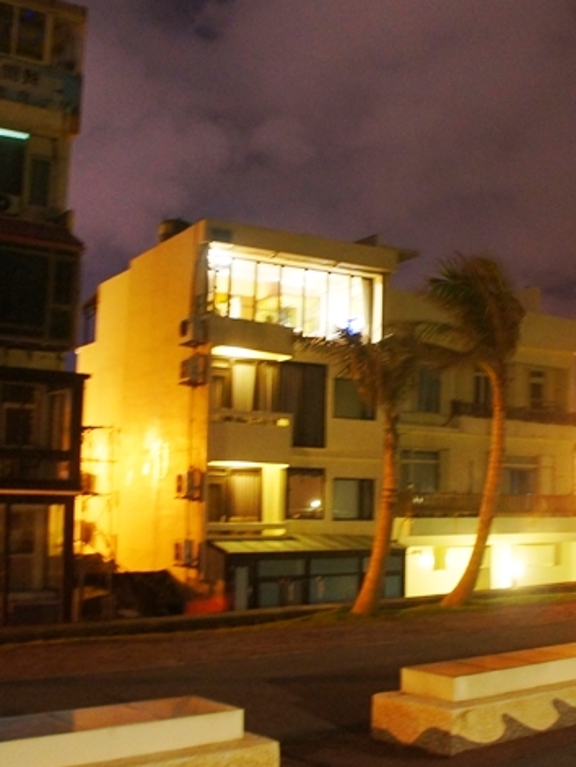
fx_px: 975
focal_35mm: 44
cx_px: 482
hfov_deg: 31.8
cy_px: 419
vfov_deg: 42.9
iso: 1600
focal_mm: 18
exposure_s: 1/2.5
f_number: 3.5
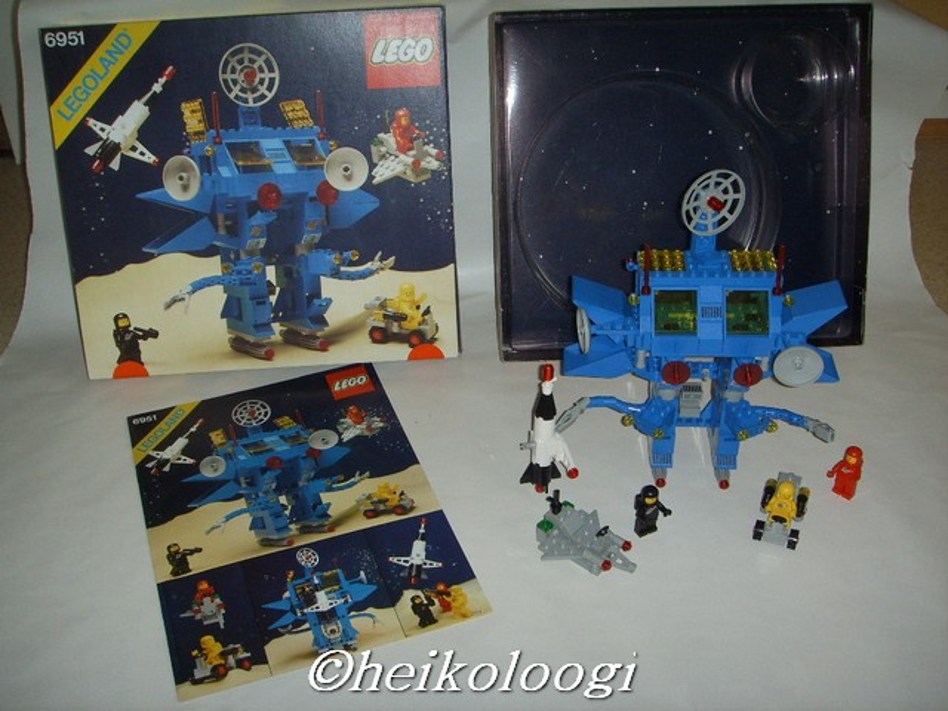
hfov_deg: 47.9
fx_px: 1068
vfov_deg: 36.8
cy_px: 356
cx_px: 474
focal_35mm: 39
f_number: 3.5
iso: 100
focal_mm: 6.6
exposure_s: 1/45
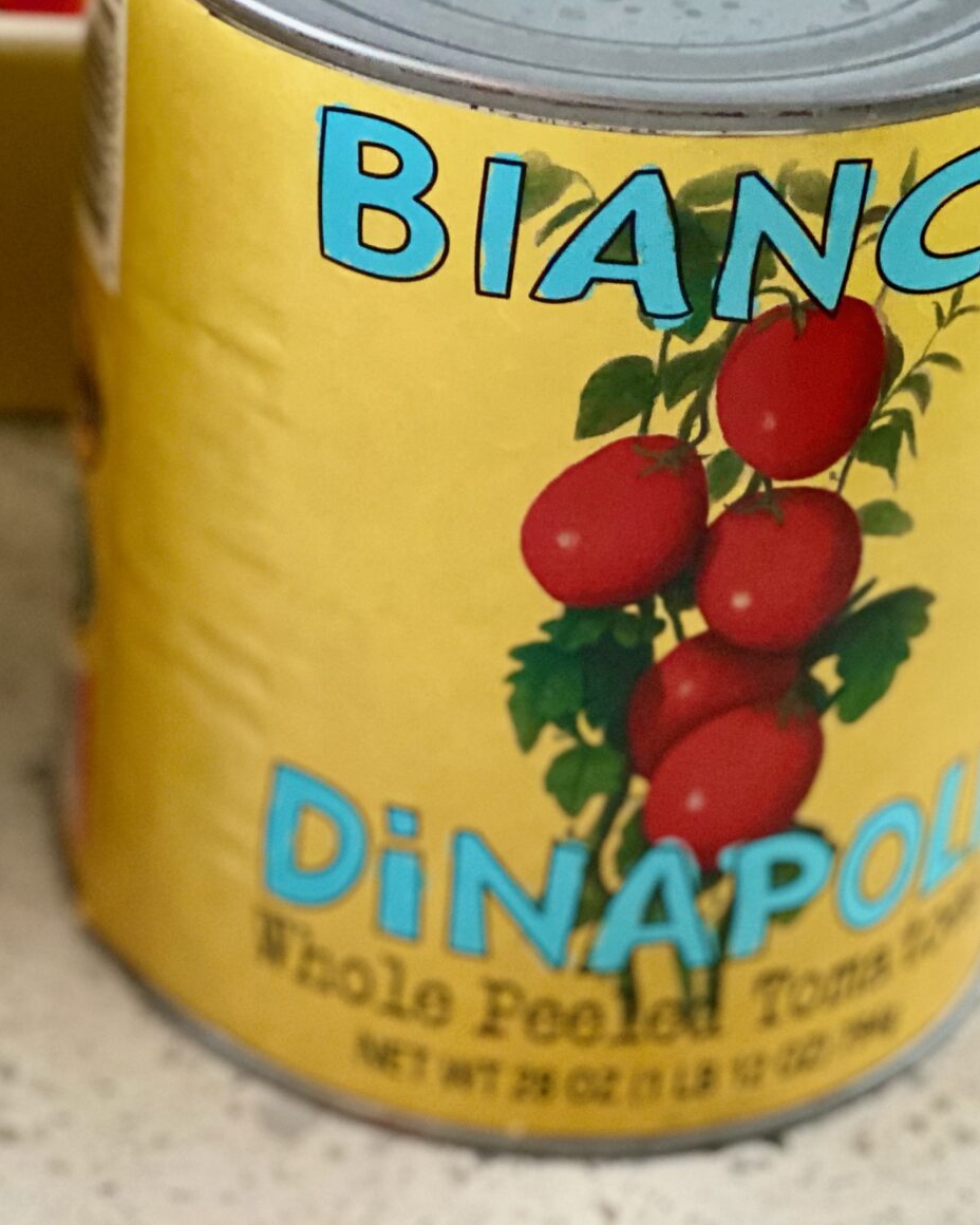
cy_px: 216
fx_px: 4061
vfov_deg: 17.0
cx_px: 35
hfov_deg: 13.6
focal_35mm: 112
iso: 320
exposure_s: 1/40
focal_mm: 6
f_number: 2
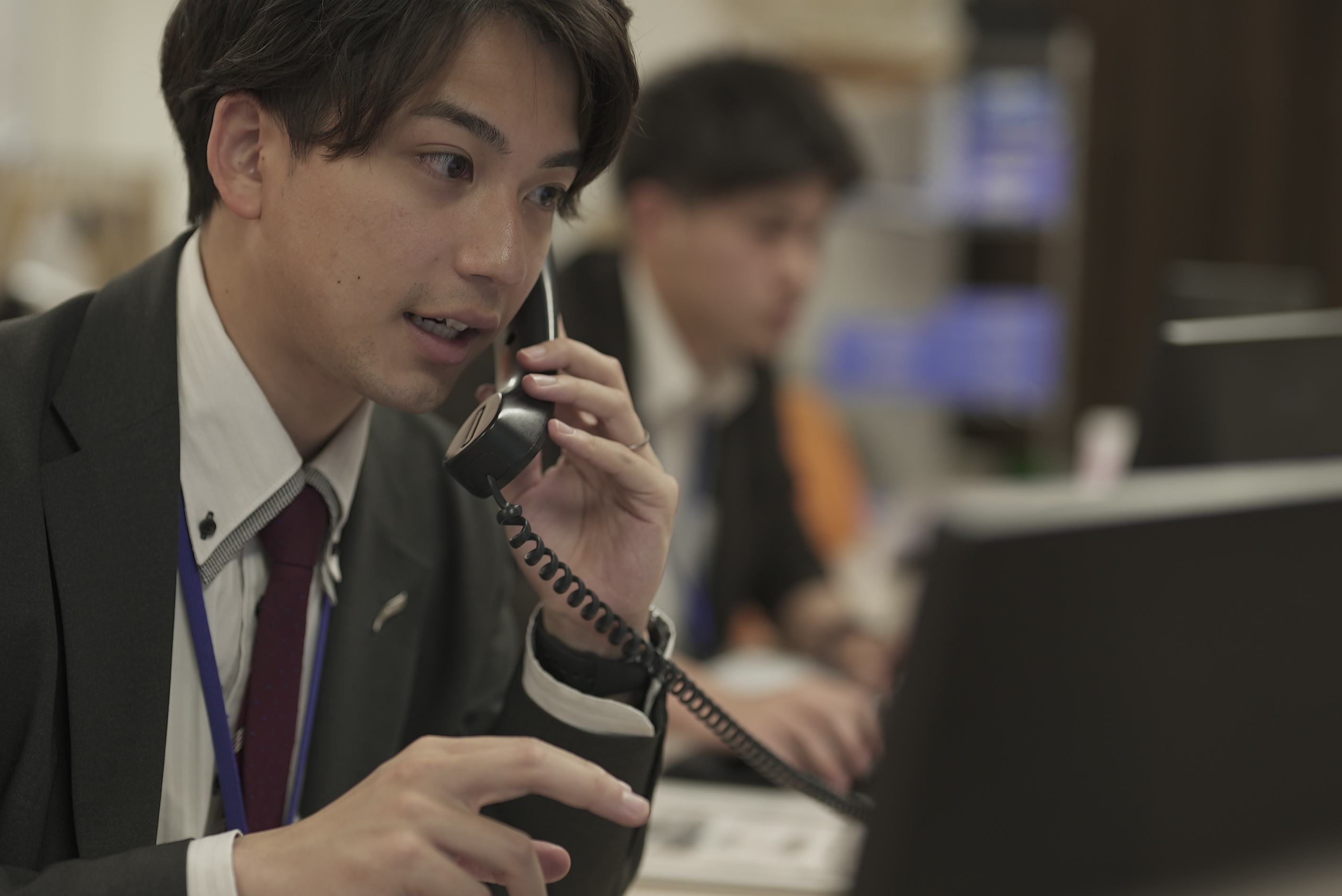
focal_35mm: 75
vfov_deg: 18.2
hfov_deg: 26.9
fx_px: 2797
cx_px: 531
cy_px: 392
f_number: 1.6
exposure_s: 1/100
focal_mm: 50
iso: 100
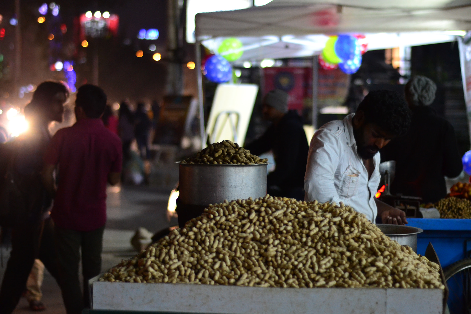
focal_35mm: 75
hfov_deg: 27.0
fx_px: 981
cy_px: 157
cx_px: 236
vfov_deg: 18.2
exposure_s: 1/125
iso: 1600
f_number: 1.8
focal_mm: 50
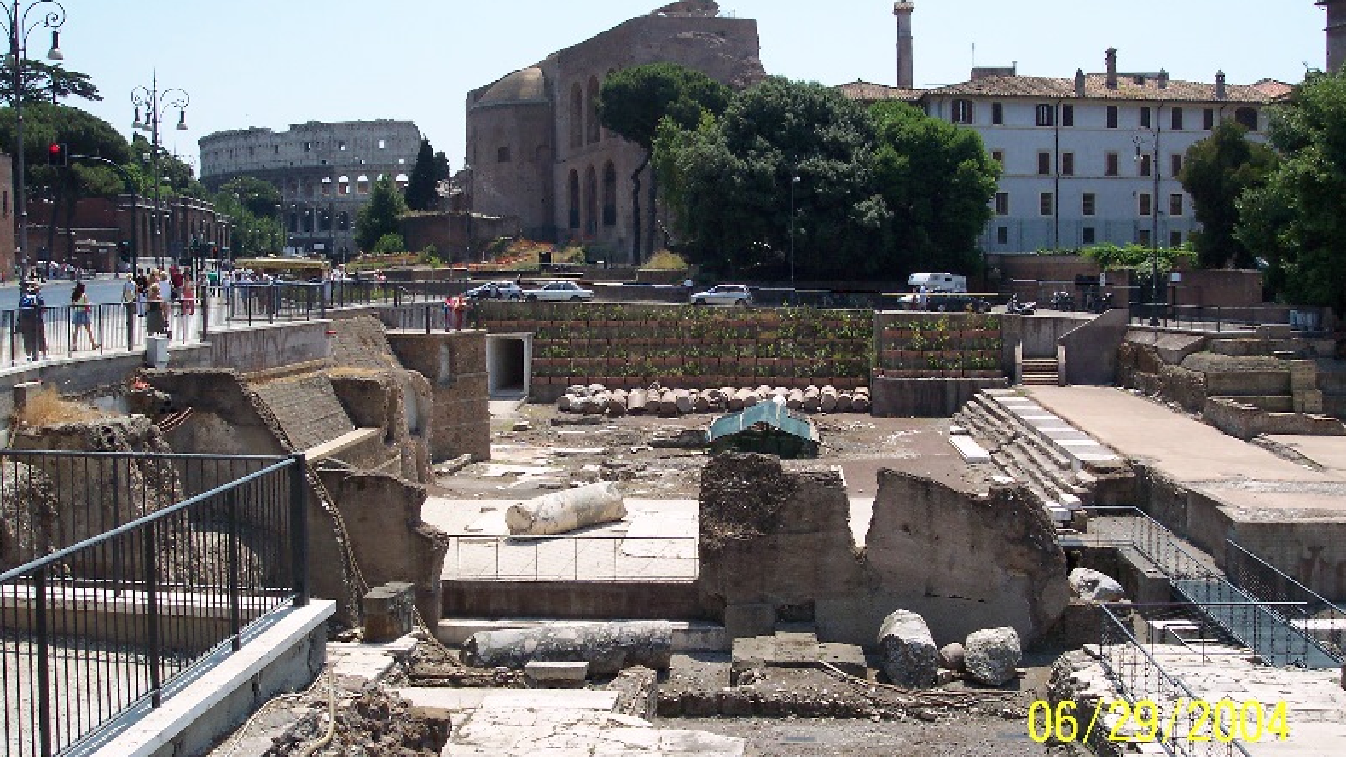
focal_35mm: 42
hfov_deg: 48.4
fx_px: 1499
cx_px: 677
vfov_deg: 28.3
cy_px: 338
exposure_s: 1/700
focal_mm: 8
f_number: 4.8
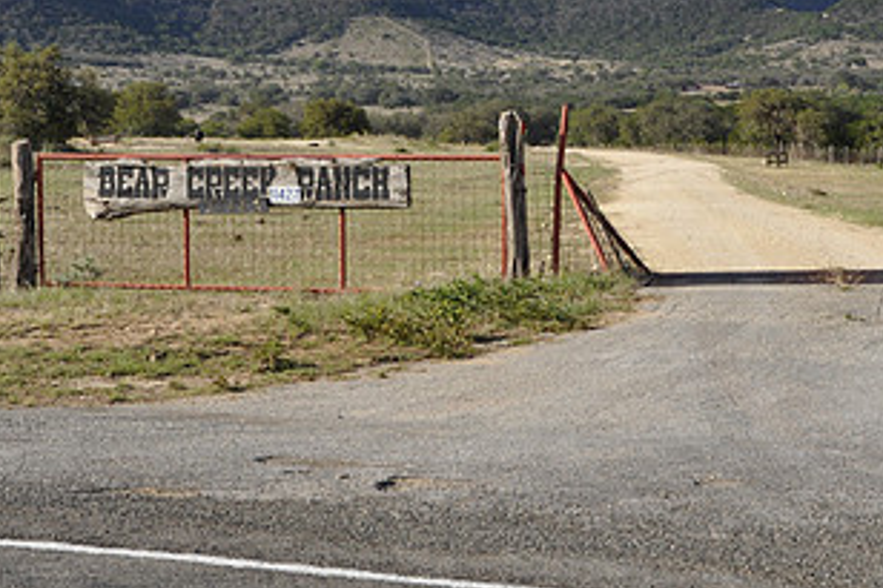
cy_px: 228
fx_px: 2353
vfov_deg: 14.2
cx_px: 528
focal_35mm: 96
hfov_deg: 21.2
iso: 200
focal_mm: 34
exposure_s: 1/200
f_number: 7.1
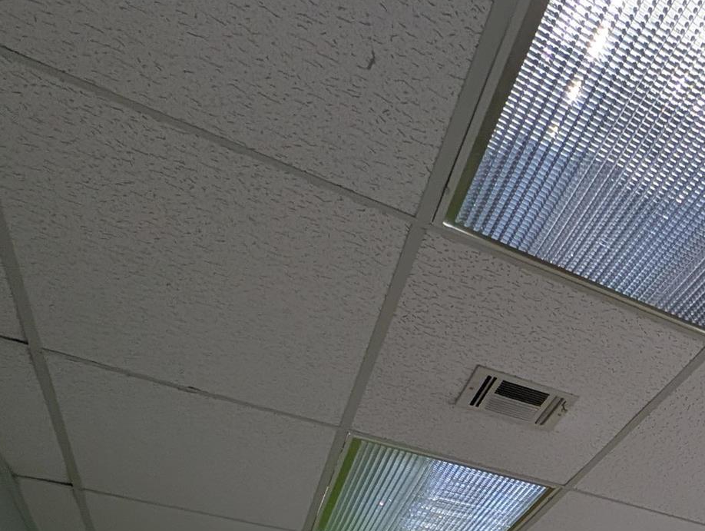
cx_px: 1052
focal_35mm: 40
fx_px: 816
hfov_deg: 29.2
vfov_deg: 25.7
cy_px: 817
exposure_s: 1/40
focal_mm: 2.23
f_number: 1.95
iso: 48
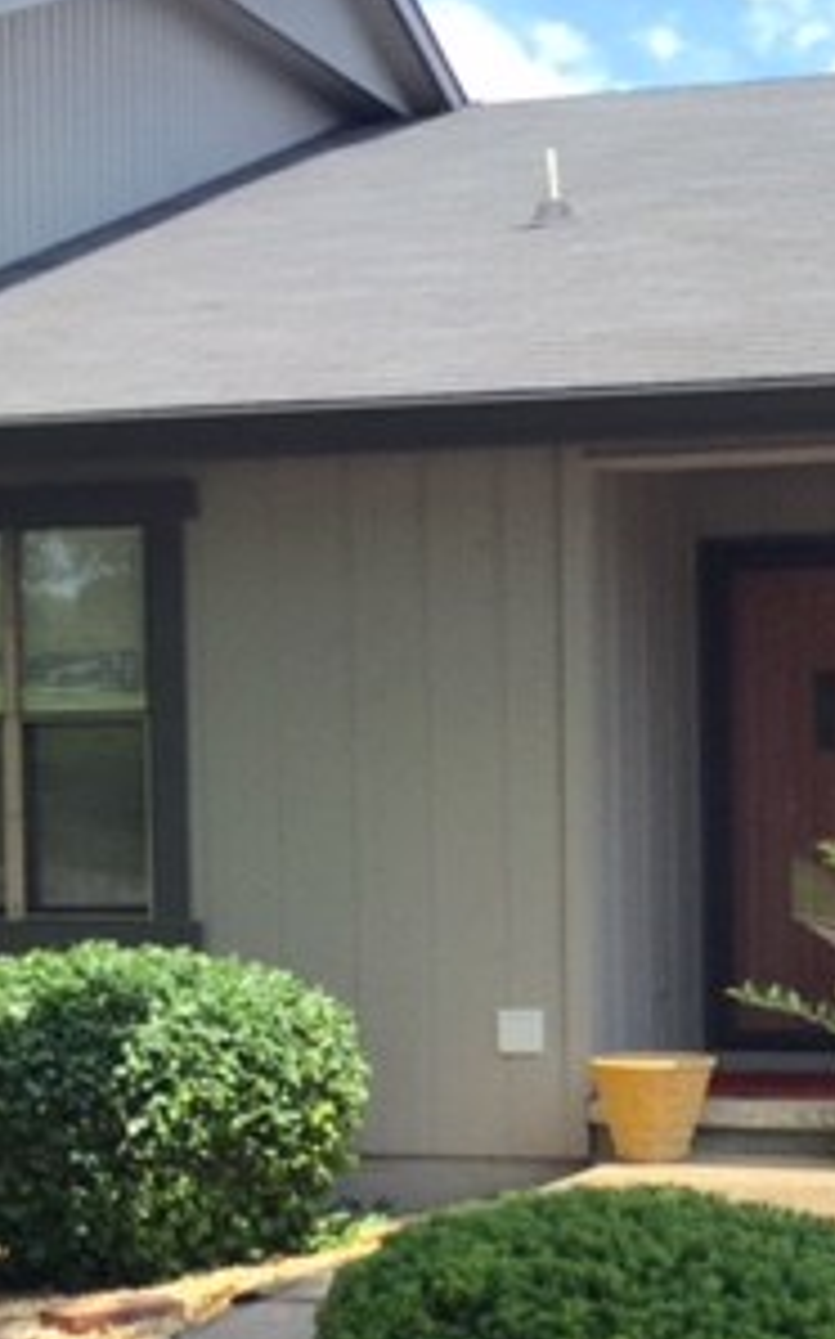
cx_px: 925
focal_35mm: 66
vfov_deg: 30.6
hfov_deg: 18.9
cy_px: 975
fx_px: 2405
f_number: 2.2
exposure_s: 1/1130
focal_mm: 4.15
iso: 32
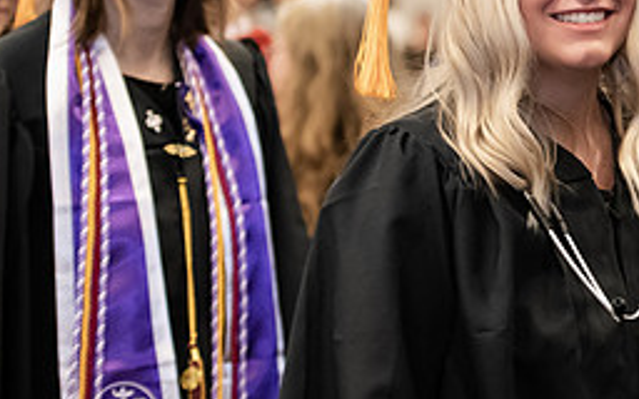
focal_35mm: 173
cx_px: 666
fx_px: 3013
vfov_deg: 7.6
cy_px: 133
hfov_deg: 12.0
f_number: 3.2
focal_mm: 75
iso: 2000
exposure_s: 1/200
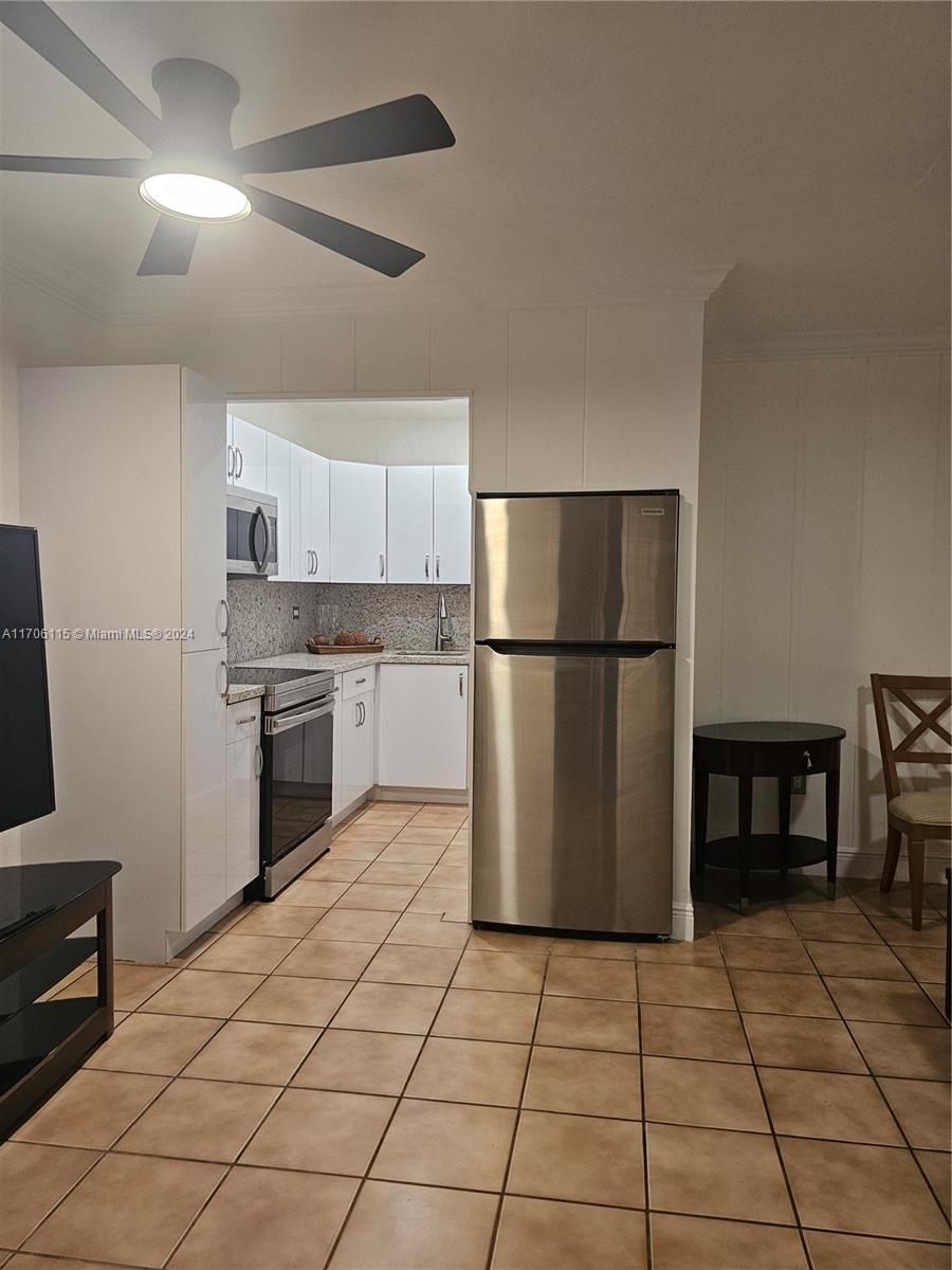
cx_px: 476
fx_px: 843
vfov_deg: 73.9
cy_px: 635
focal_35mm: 23
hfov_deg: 58.9
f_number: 1.7
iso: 320
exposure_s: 1/120
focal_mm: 6.3
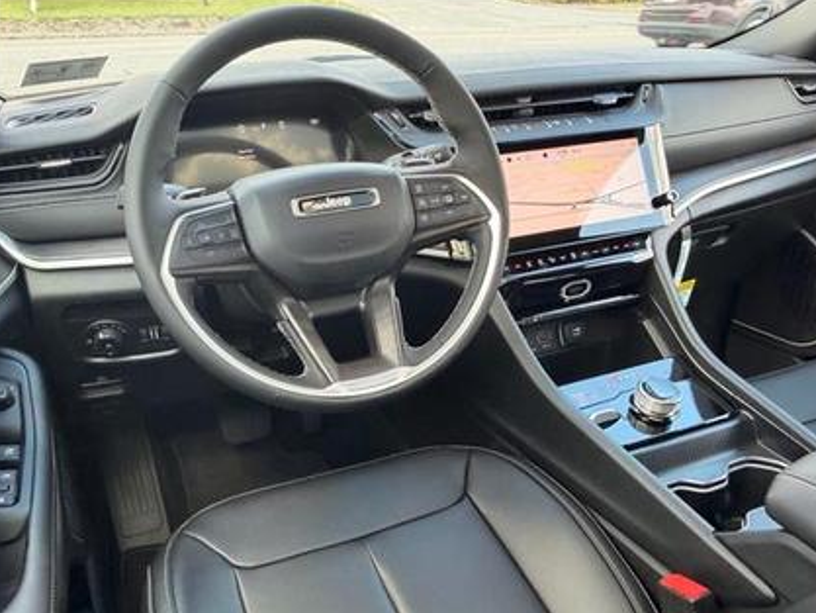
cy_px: 360
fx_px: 684
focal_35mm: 29
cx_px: 409
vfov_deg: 48.0
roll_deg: -0.3
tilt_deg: -30.2
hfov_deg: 61.6
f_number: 2.2
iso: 125
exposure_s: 1/121
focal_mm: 2.22
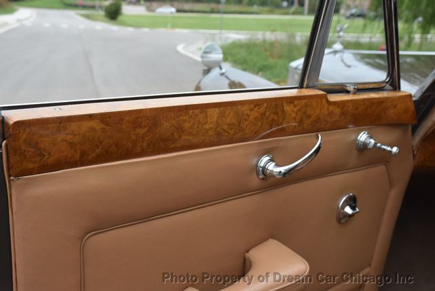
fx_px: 581
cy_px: 146
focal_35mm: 48
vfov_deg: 28.1
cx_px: 218
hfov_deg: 41.1
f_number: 8
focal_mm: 32
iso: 800
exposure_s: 1/500
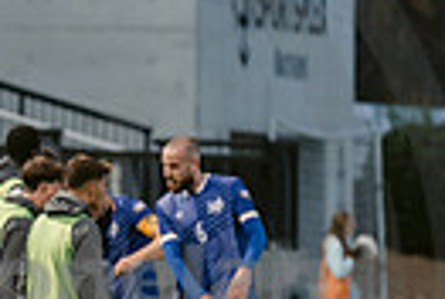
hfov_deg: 2.3
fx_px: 10952
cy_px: 314
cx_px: -119
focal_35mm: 884
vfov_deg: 1.6
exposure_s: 1/320
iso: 1600
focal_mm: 200
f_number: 2.8
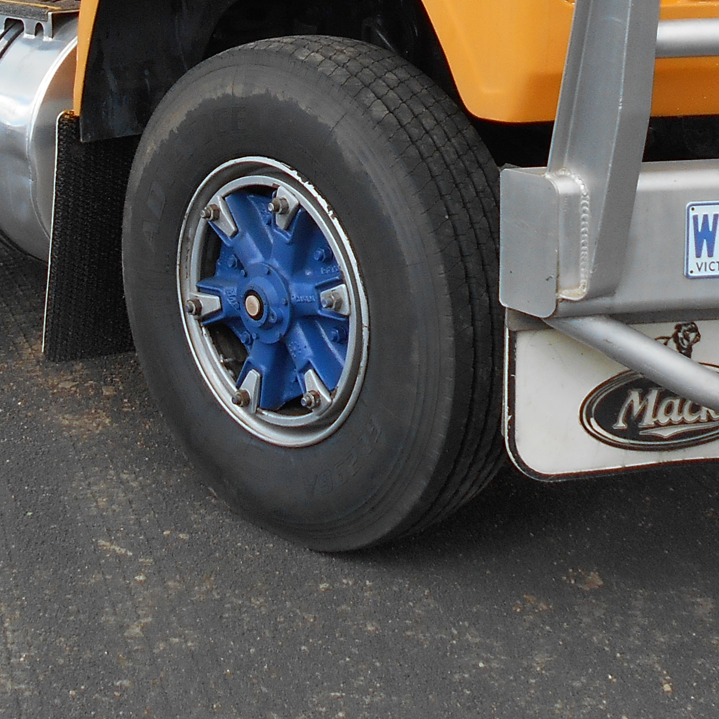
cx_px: 270
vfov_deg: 21.9
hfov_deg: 23.0
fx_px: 1762
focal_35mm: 75
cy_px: -63
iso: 80
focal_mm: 4.6
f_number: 3.2
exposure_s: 1/500
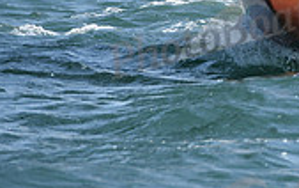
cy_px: -84
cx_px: 451
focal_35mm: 683
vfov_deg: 1.9
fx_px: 5571
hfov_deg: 3.1
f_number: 6.3
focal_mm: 195
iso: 250
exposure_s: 1/1250
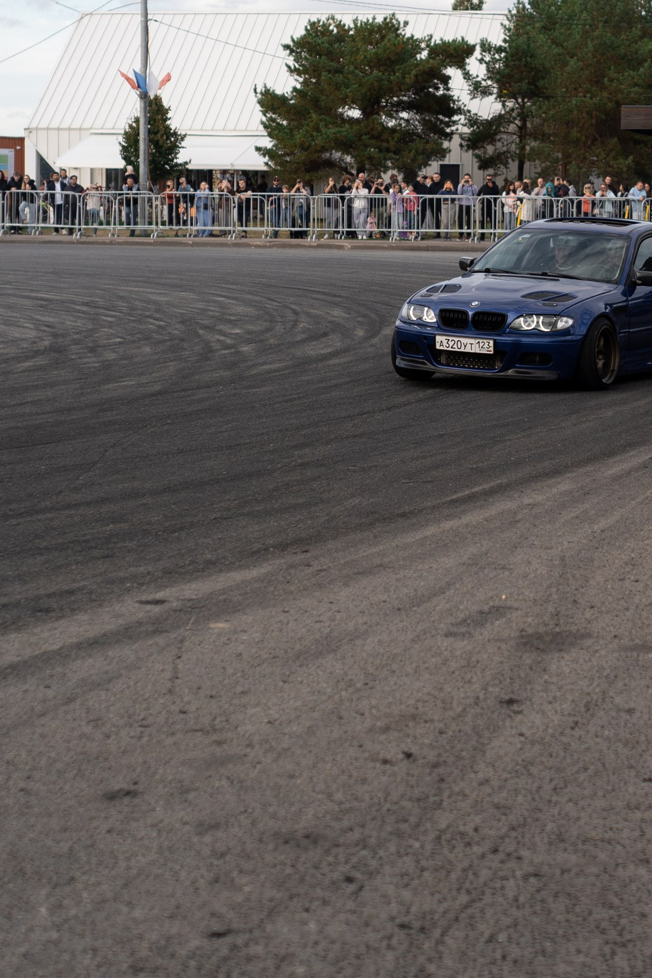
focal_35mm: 86
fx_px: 2336
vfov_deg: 23.5
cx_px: 588
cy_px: 306
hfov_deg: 15.7
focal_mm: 35
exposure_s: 1/1600
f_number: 2.2
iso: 100
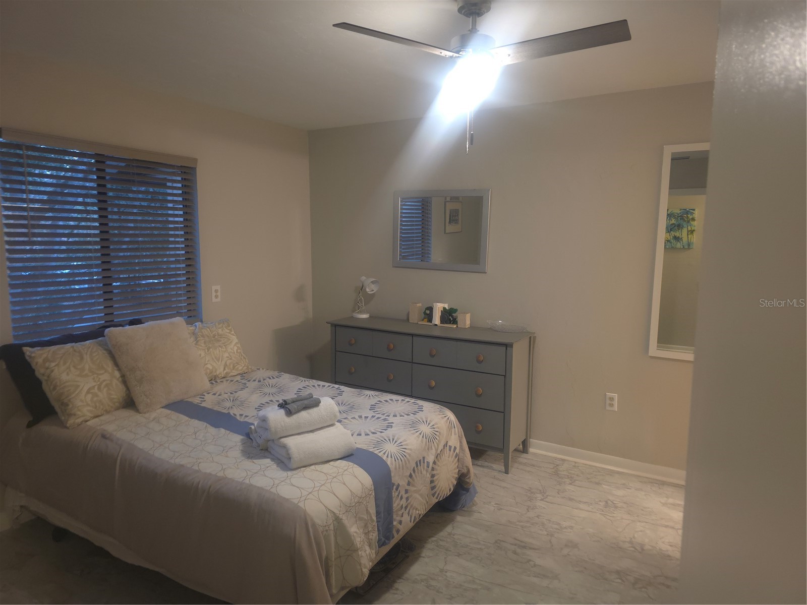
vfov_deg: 58.9
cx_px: 404
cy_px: 302
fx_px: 536
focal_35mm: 23
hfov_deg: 73.9
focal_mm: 6.3
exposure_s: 1/24
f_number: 1.7
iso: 320
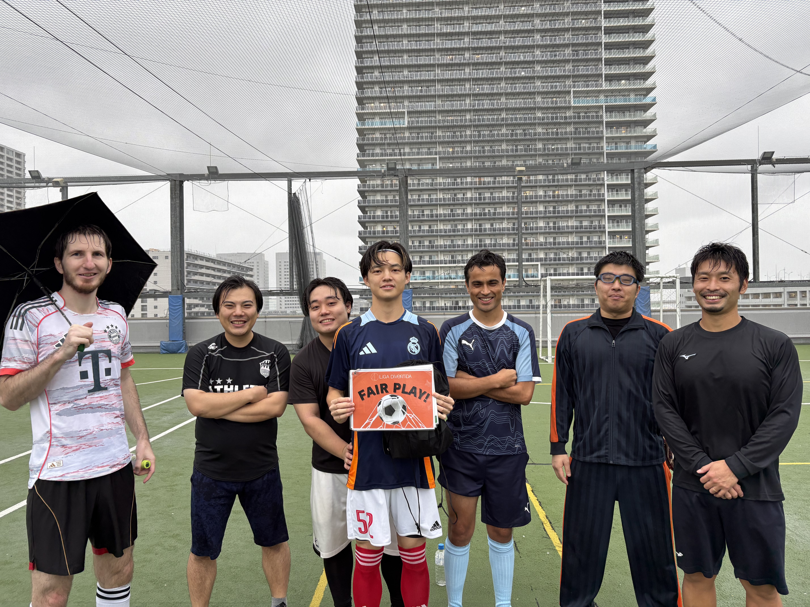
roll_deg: +0.7
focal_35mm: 26
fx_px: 608
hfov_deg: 67.3
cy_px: 304
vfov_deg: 53.1
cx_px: 405
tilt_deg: +0.7
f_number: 1.6
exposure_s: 1/96
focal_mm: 5.96
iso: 125
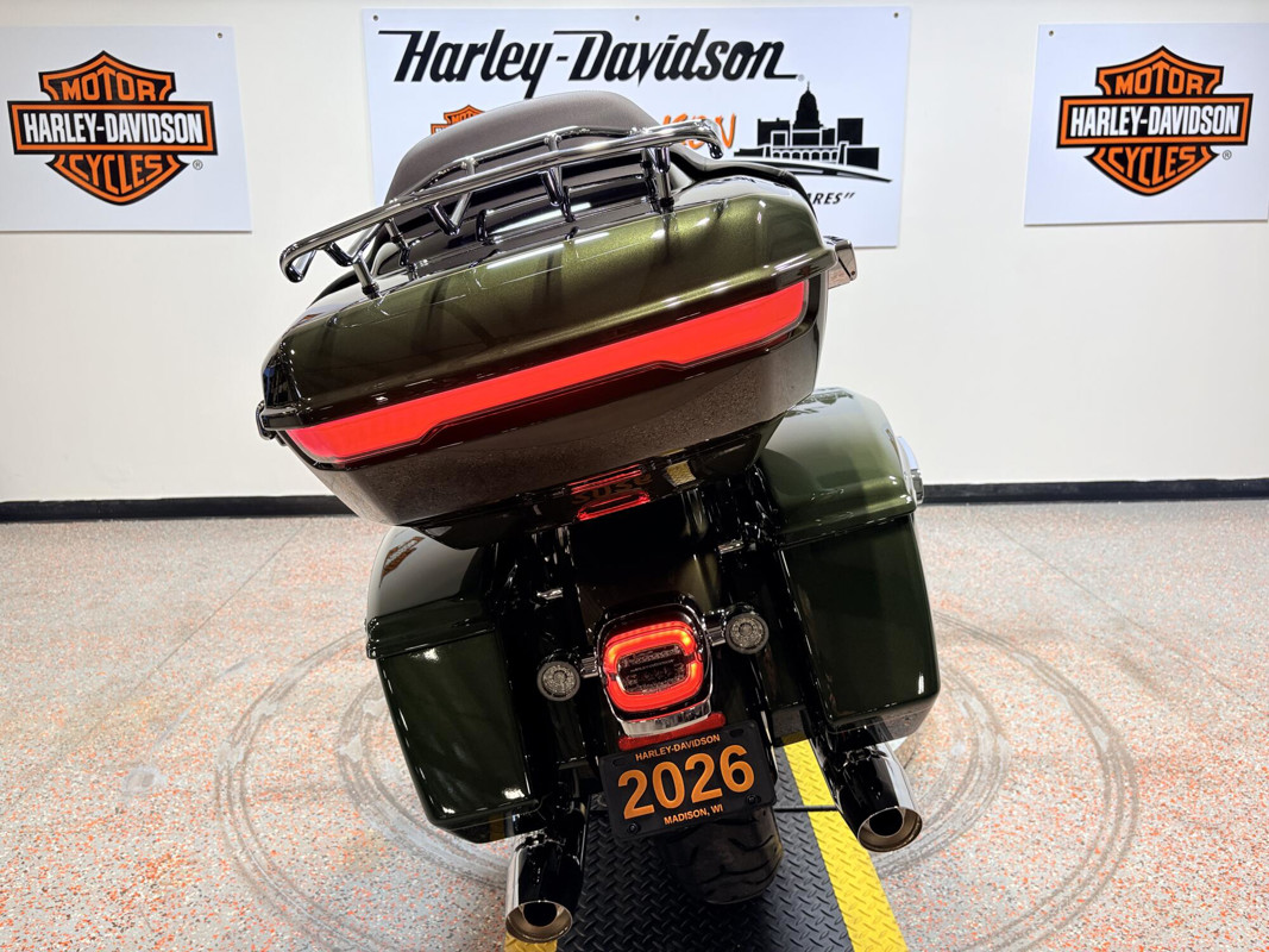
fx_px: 953
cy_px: 476
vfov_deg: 53.1
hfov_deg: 67.3
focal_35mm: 26
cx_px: 634
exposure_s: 1/116
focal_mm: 5.96
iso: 50
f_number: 1.6
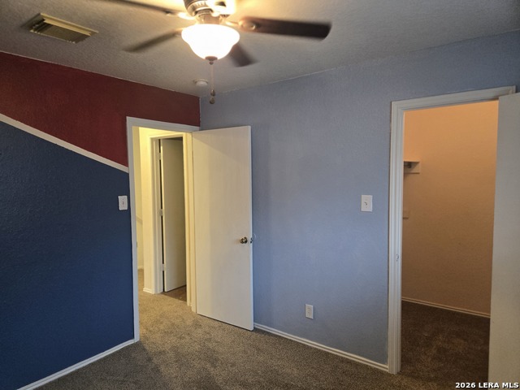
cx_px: 260
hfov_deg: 73.9
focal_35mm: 23
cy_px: 195
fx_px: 346
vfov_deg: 58.9
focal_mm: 5.4
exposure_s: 1/120
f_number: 1.8
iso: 320
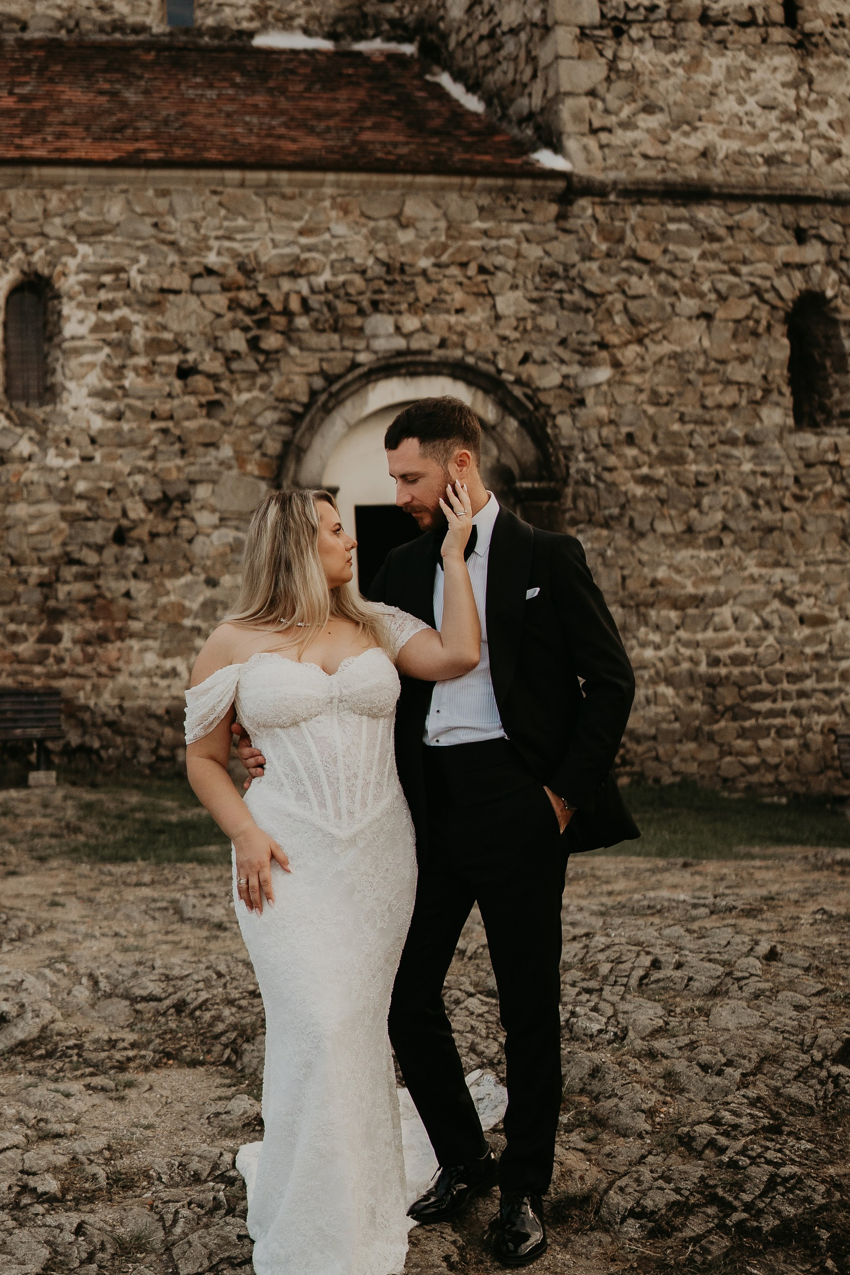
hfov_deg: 25.1
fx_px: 1913
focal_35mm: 54
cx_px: 409
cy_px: 415
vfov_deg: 36.5
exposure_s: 1/6400
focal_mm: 35
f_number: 1.8
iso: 640
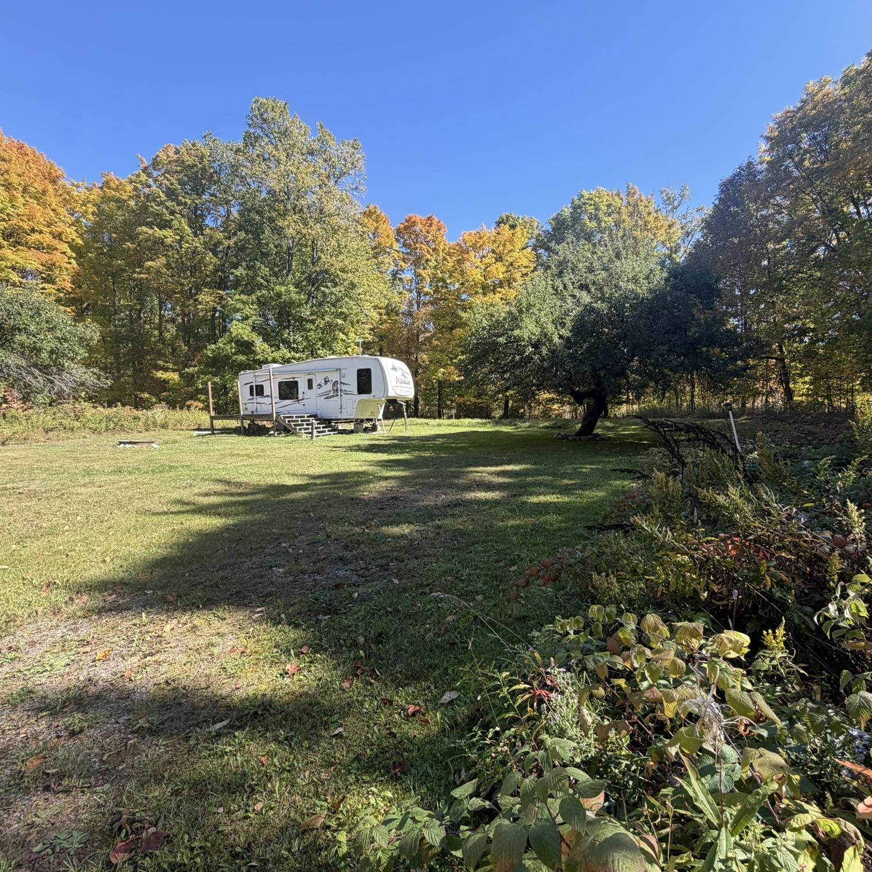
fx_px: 484
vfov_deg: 84.0
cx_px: 481
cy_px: 441
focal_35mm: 17
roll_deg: +1.8
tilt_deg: -2.9
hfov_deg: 83.7
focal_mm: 2.22
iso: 64
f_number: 2.2
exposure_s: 1/502
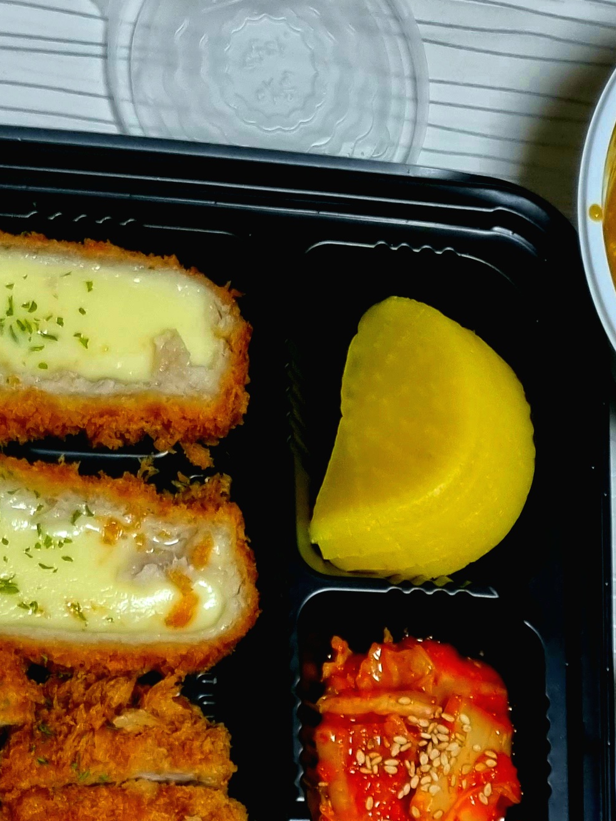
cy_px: 1220
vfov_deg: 20.9
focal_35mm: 80
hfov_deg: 17.9
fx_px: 1898
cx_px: 655
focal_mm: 5.4
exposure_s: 1/120
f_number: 1.8
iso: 200
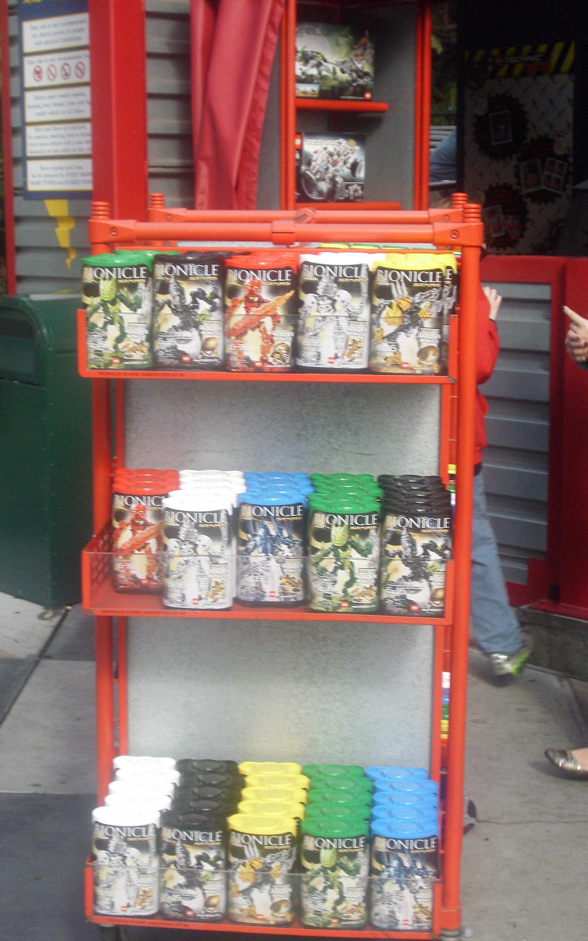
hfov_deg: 18.1
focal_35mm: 72
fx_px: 1846
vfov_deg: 28.6
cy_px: 474
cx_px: 260
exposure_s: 1/60
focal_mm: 11.2
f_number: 10.6
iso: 190
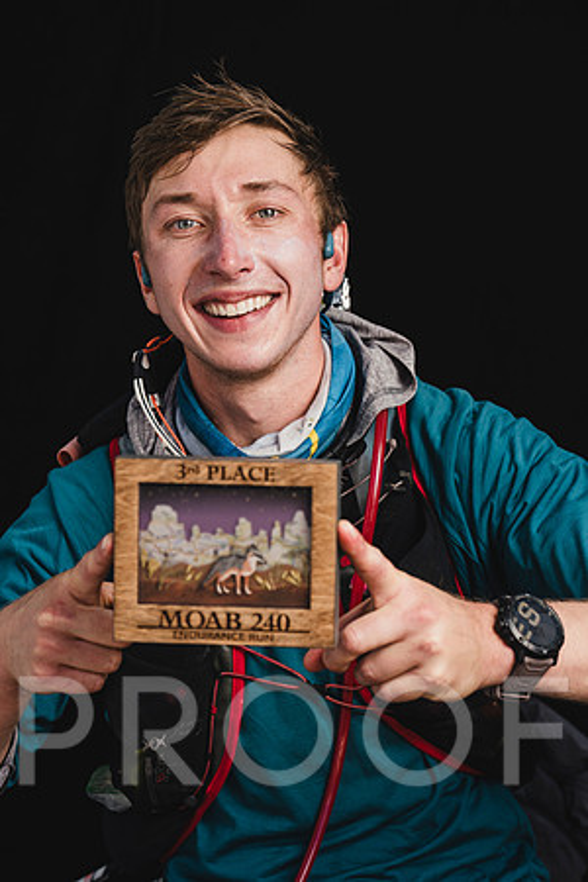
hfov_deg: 16.5
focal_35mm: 83
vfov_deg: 24.5
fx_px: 2033
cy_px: 441
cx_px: 294
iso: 100
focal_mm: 83
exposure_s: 1/160
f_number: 5.6
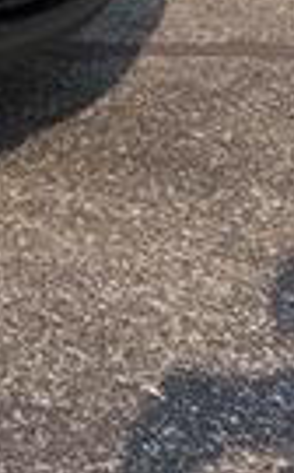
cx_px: -578
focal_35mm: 95
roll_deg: +0.4
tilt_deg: -11.0
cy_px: -175
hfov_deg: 10.2
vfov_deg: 19.8
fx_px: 1222
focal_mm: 6.76
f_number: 1.78
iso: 80
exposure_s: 1/2053
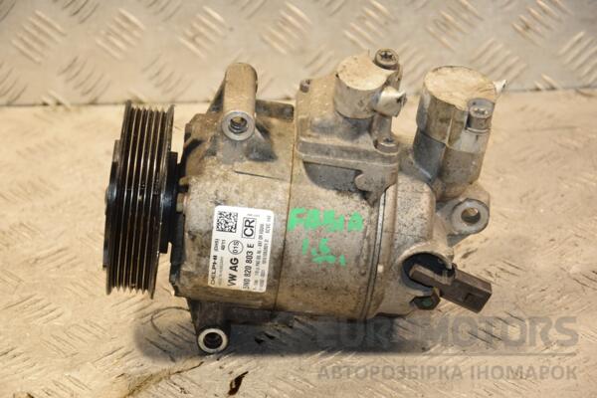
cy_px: 199
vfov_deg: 12.2
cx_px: 298
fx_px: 1865
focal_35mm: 112
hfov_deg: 18.2
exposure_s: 1/160
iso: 800
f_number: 5.3
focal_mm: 75
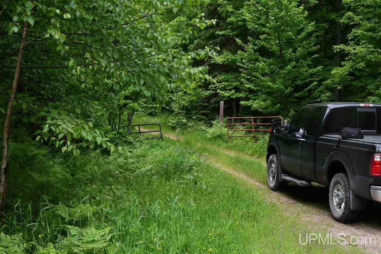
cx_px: 190
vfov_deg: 23.8
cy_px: 127
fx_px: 603
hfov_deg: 35.1
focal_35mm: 57
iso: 250
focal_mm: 38
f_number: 5.6
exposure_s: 1/250
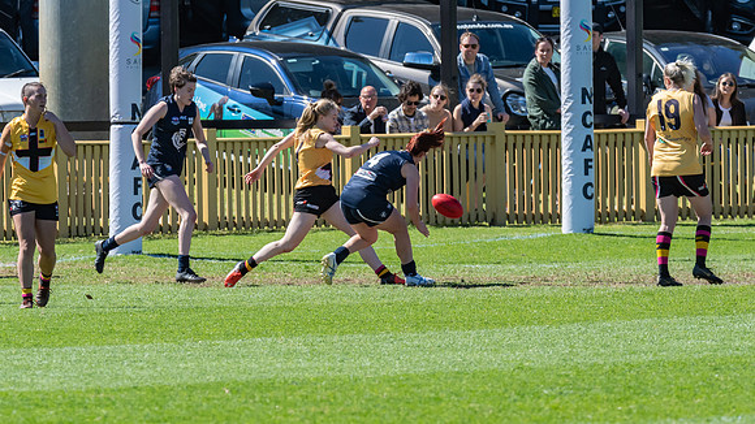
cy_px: 257
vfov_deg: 2.3
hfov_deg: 4.1
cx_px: 384
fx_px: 10455
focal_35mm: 522
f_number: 10
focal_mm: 320
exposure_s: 1/1600
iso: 800
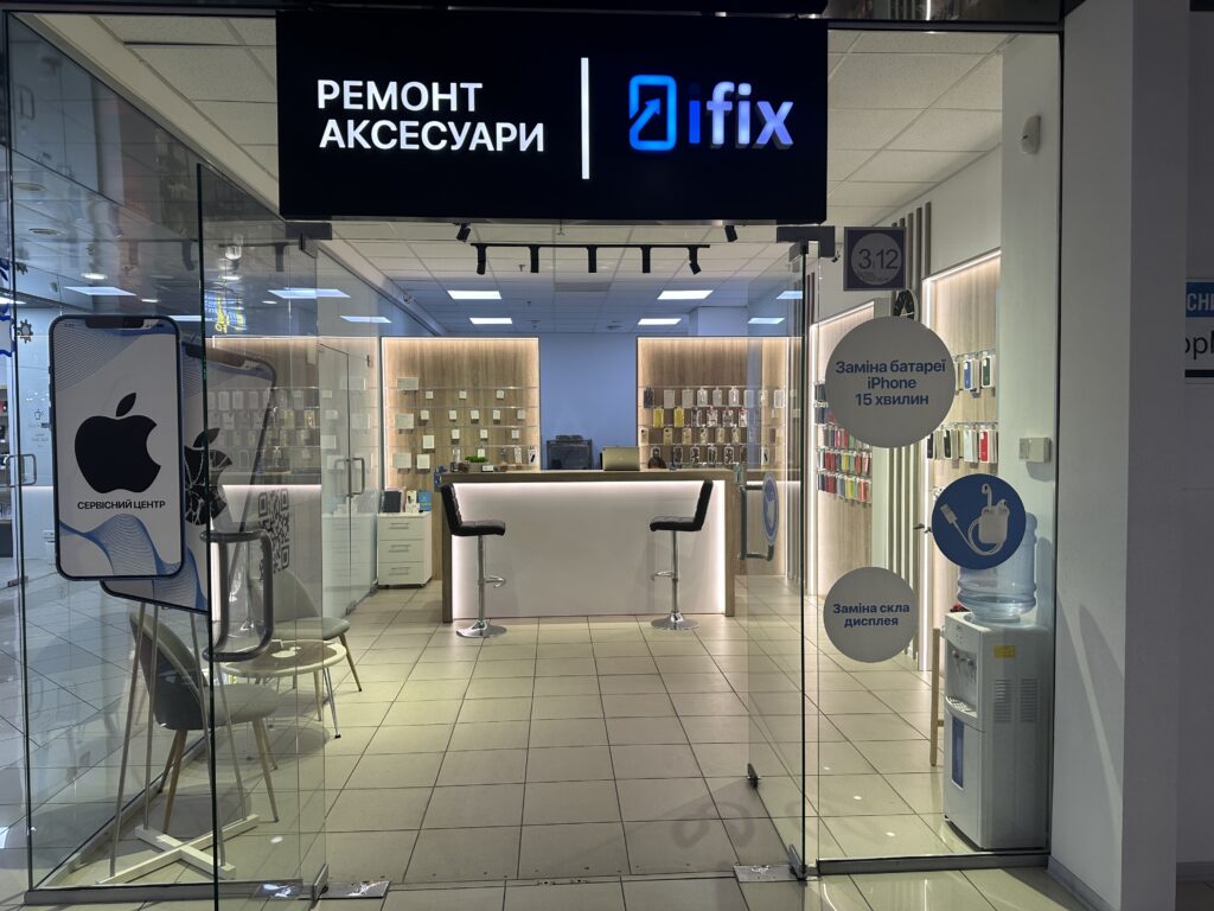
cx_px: 607
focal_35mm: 24
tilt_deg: -3.5
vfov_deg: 56.8
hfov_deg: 71.6
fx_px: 842
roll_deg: -0.1
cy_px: 456
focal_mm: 6.86
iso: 100
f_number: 1.78
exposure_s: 1/100
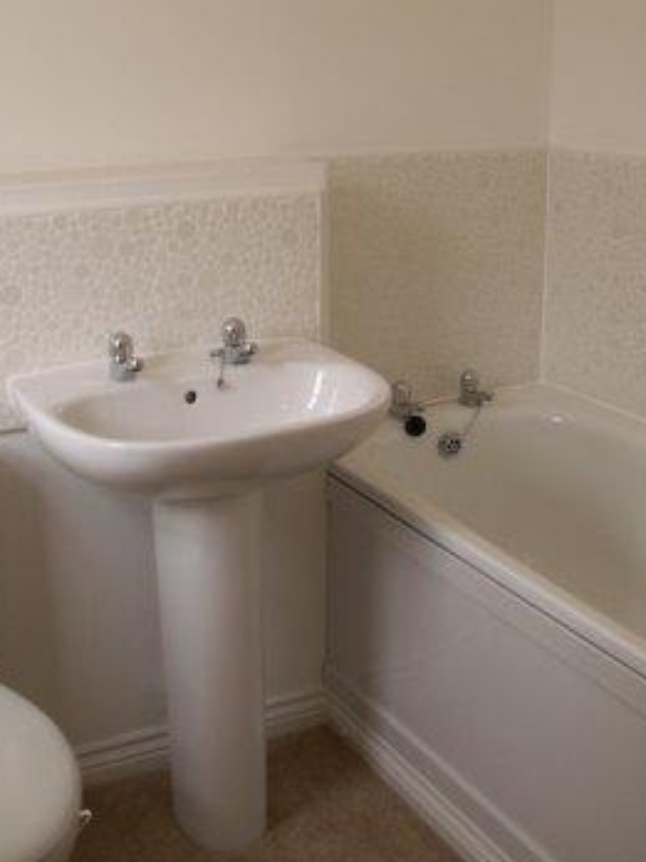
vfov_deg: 41.9
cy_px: 352
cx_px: 299
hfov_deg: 32.2
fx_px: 1120
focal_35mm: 45
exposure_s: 1/50
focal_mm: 5.86
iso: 50
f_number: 3.5
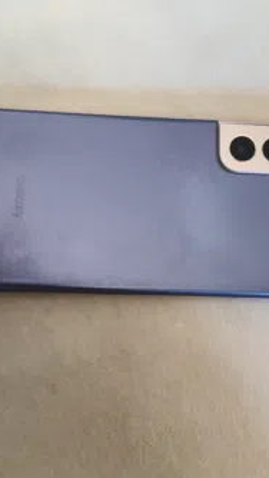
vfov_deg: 64.3
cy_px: 252
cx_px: 137
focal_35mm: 30
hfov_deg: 39.0
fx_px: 380
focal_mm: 4.71
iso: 799
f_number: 1.79
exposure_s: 1/33.3
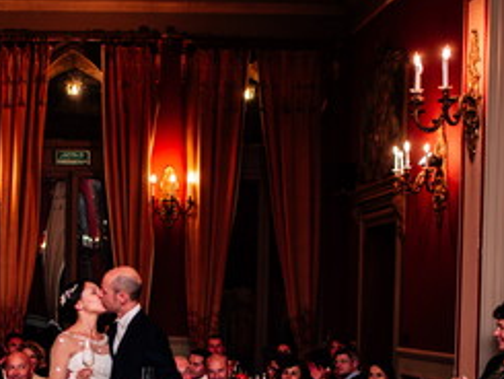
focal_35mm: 81
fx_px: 1180
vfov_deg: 17.7
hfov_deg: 23.6
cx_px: 74
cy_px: 387
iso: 160
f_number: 2
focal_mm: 35
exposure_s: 1/125
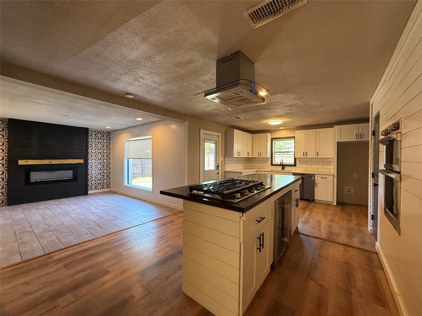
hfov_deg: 102.1
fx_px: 171
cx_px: 211
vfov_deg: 85.7
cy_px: 158
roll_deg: -0.9
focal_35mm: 14
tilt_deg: -0.2
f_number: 2.2
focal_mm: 2.22
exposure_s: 1/120
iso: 250
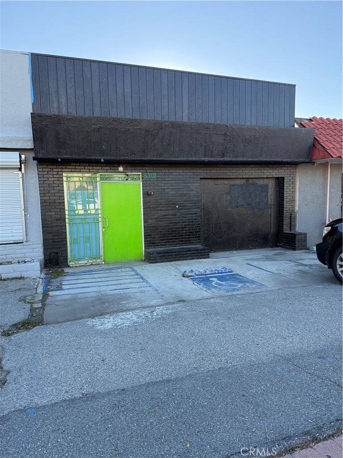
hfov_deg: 56.8
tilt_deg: -5.0
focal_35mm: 24
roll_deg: +0.8
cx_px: 172
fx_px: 317
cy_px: 229
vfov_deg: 71.6
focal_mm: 6.76
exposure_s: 1/617
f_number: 1.78
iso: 100
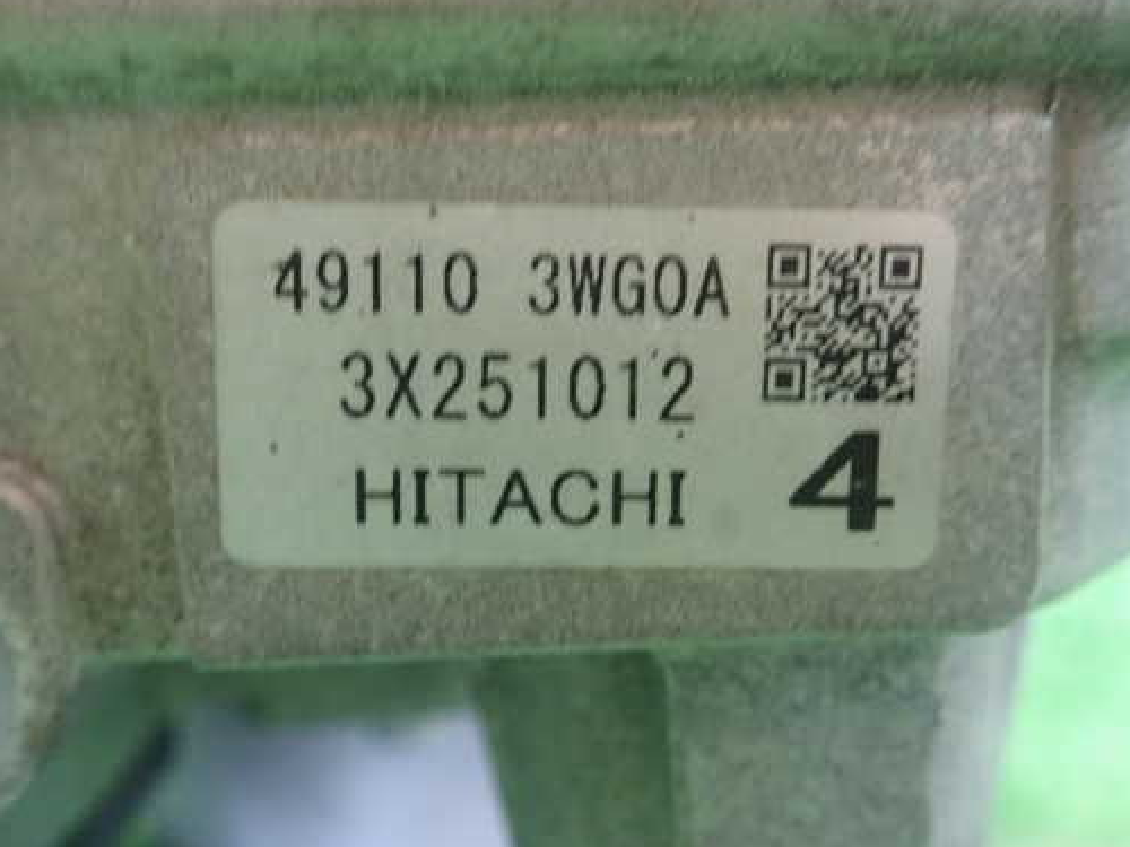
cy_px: 422
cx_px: 563
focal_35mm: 36
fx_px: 1175
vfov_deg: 39.7
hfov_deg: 51.4
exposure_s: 1/40
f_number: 2.3
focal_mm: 5.5
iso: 800
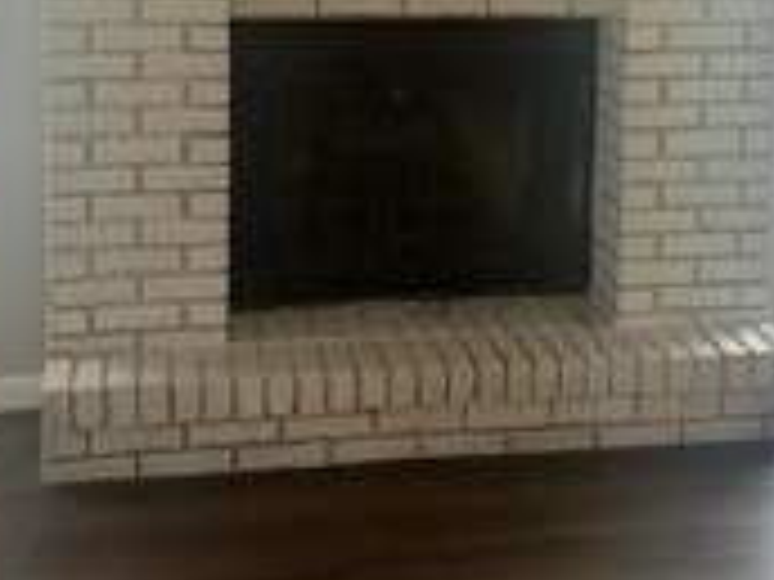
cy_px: 0
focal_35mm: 67
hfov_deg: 28.9
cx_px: 436
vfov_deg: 21.2
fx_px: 1498
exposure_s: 1/161
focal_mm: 6.86
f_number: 1.78
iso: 100
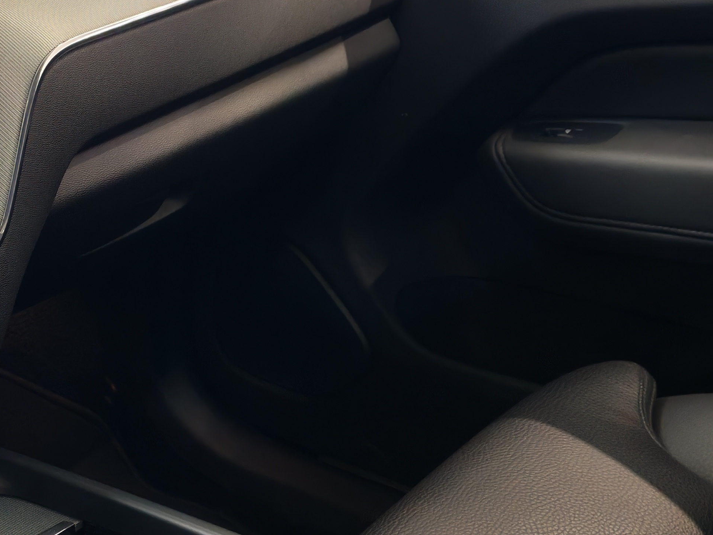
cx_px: 179
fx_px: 1359
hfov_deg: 28.9
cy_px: 314
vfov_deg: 22.2
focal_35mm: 66
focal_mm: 6.12
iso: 922
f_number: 1.9
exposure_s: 1/100
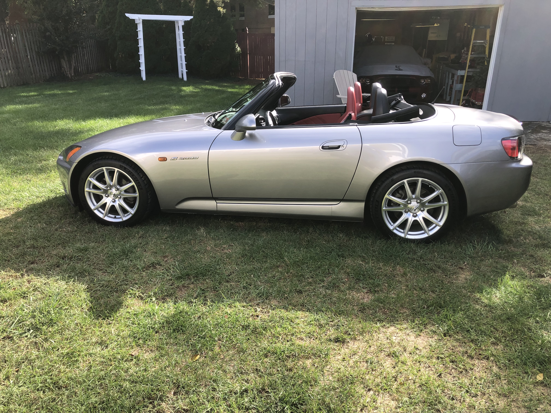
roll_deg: +0.2
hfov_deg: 63.4
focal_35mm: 28
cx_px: 276
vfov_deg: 49.7
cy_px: 206
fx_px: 446
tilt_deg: -22.1
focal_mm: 3.99
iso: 20
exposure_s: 1/600
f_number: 1.8
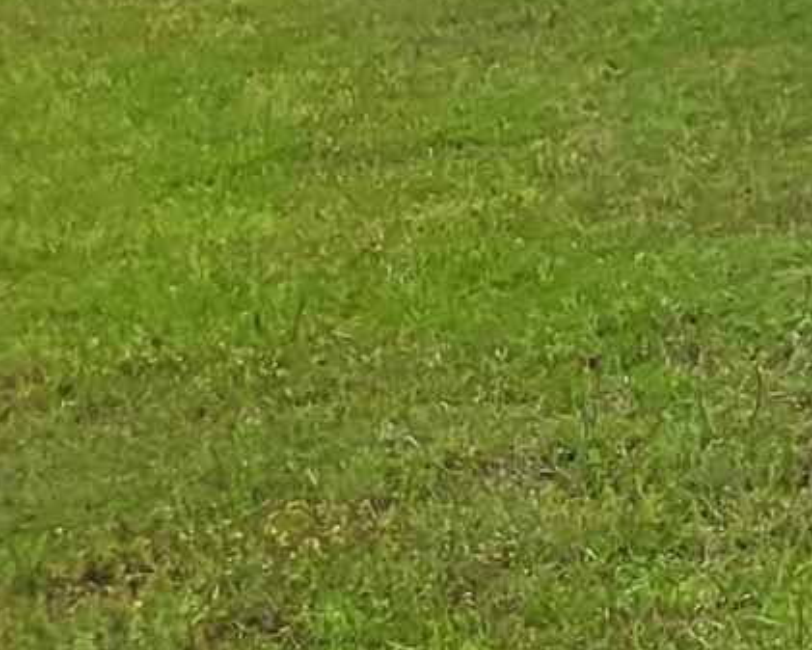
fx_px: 4447
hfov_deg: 8.1
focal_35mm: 185
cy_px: -704
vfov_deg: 7.9
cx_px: 2824
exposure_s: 1/432
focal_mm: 5.4
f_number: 1.8
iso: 40
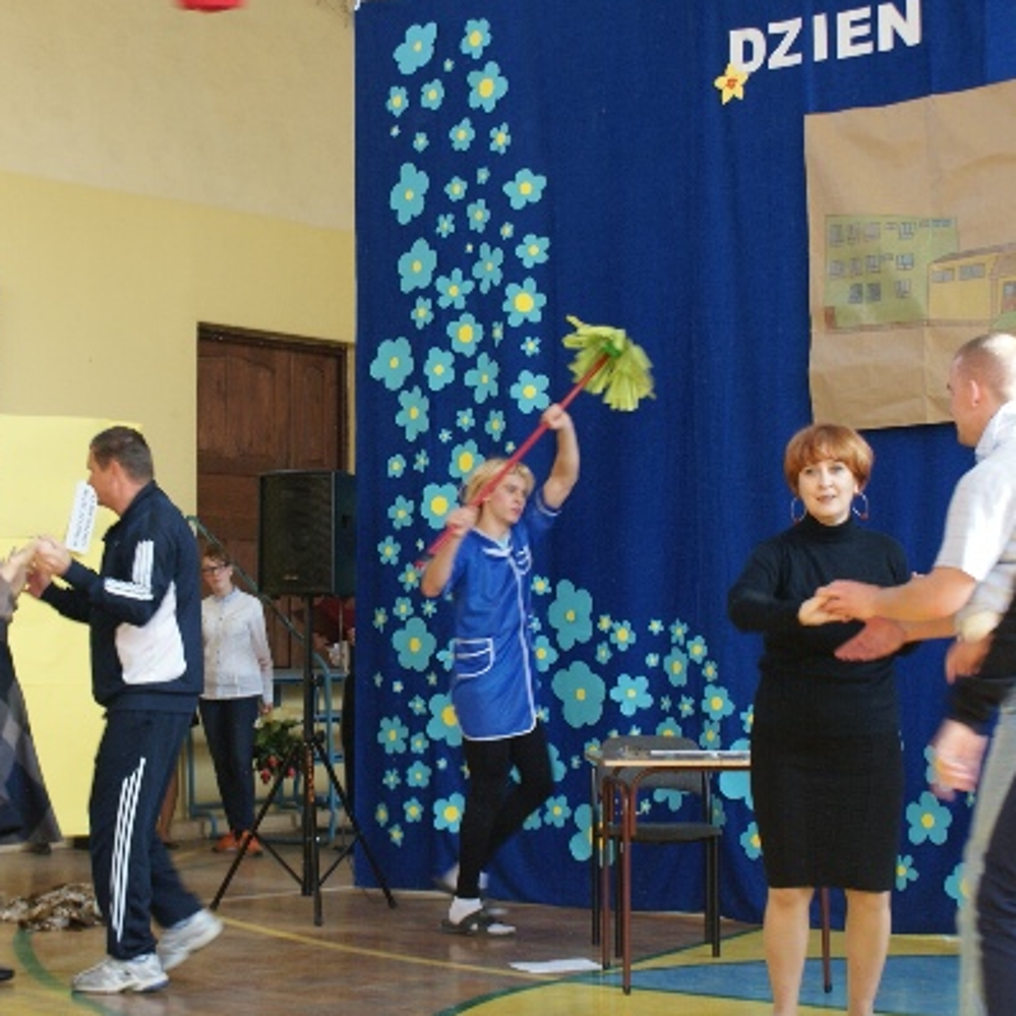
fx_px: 2380
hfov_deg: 24.1
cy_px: 499
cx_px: 431
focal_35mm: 72
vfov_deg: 24.1
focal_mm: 35
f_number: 5.6
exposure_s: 1/60
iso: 200
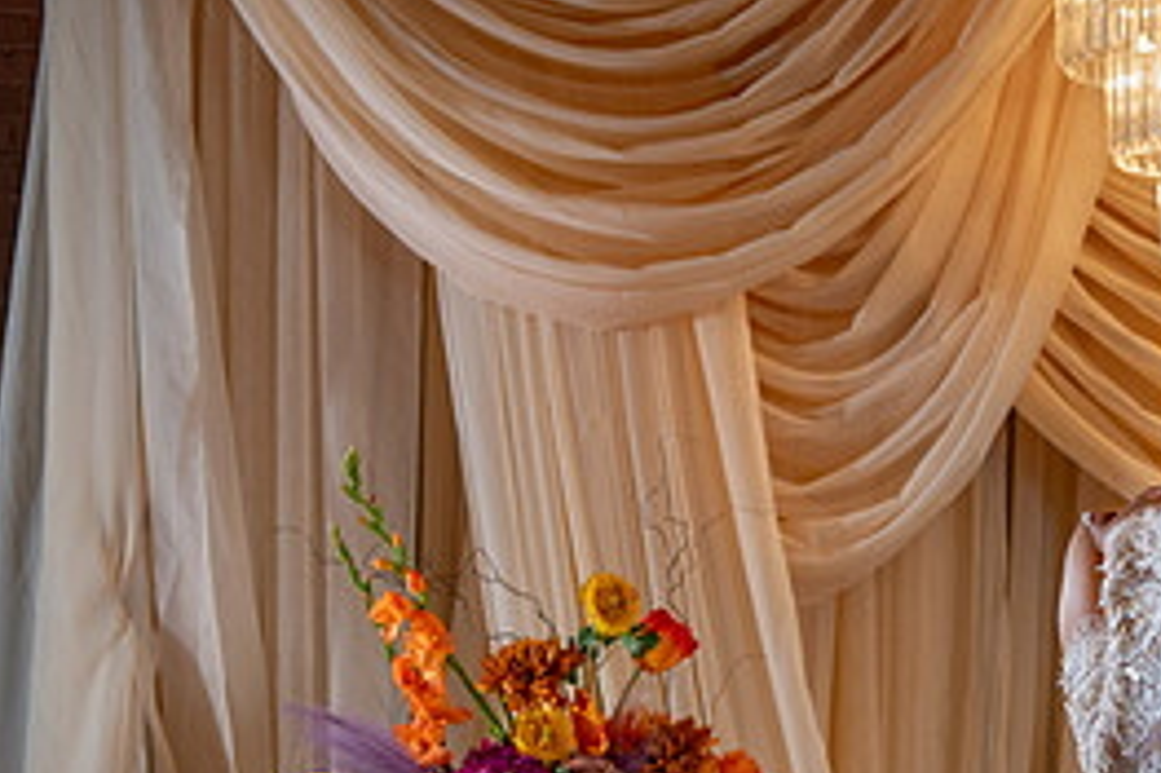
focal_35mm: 120
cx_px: 1182
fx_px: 3867
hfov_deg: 16.7
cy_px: 600
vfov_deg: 11.4
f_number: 5
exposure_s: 1/320
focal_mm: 50
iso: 2000
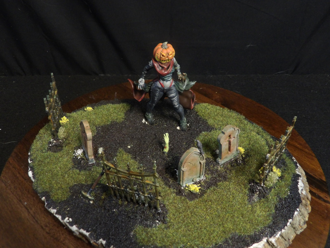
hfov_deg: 55.4
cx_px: 165
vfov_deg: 42.9
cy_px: 124
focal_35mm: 33
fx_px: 315
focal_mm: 5.9
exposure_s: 1/4
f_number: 3.6
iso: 400
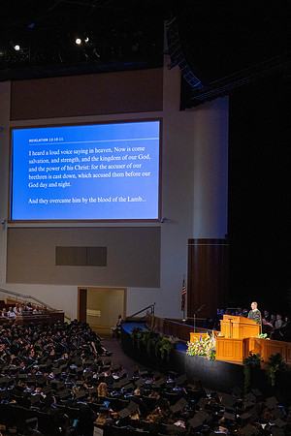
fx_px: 849
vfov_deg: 28.8
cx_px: 146
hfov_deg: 19.5
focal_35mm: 70
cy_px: 218
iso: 2000
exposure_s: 1/160
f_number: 2.8
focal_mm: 70
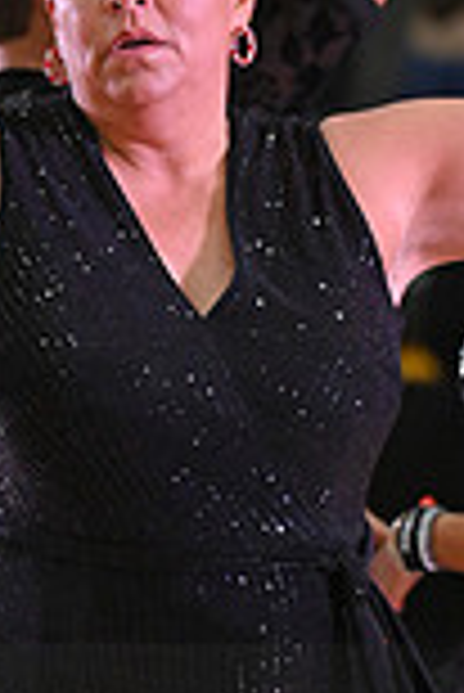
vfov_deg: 2.7
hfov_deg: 1.8
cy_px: 796
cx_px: -205
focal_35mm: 751
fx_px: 14486
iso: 3200
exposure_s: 1/320
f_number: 5
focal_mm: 200
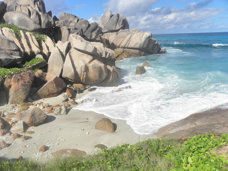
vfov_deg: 53.1
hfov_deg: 67.3
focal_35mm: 26
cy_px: 86
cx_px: 114
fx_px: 171
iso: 64
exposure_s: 1/400
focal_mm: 4.6
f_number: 5.6
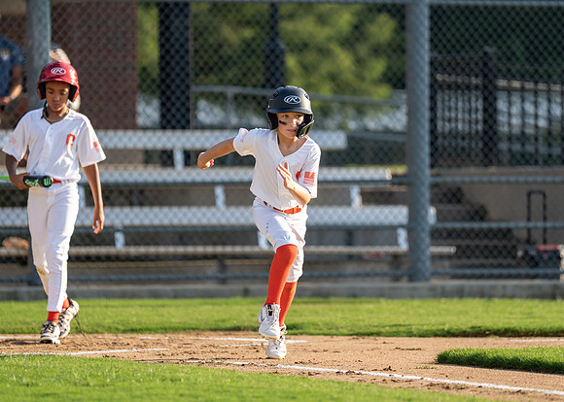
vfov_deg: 4.8
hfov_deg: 6.7
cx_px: 285
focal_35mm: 301
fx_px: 4817
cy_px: 183
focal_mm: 200
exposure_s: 1/3200
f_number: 2.8
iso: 400
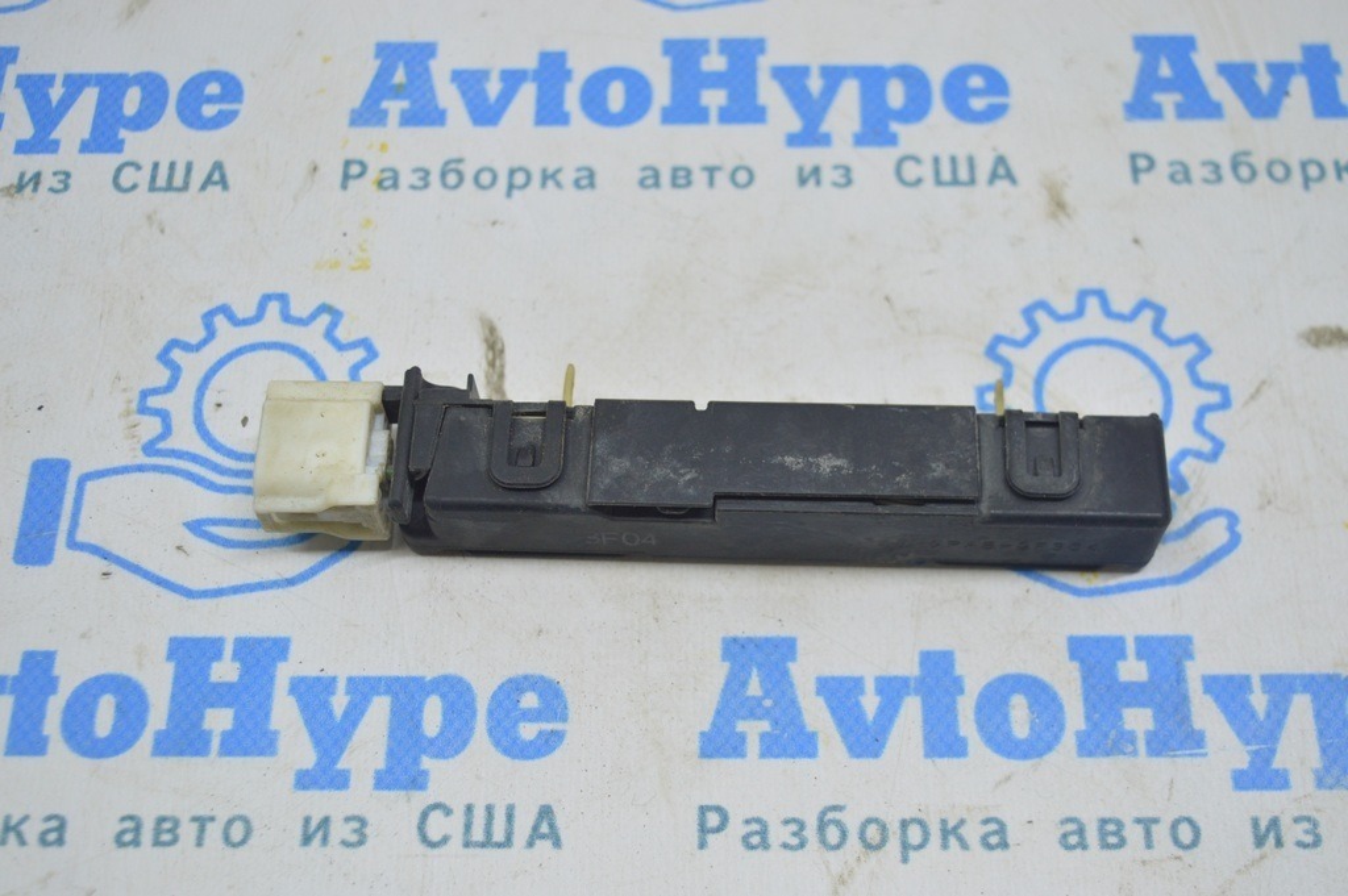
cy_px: 448
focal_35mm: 46
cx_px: 674
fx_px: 1740
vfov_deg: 28.9
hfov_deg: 42.4
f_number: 4.2
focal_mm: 31
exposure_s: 1/40
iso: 400
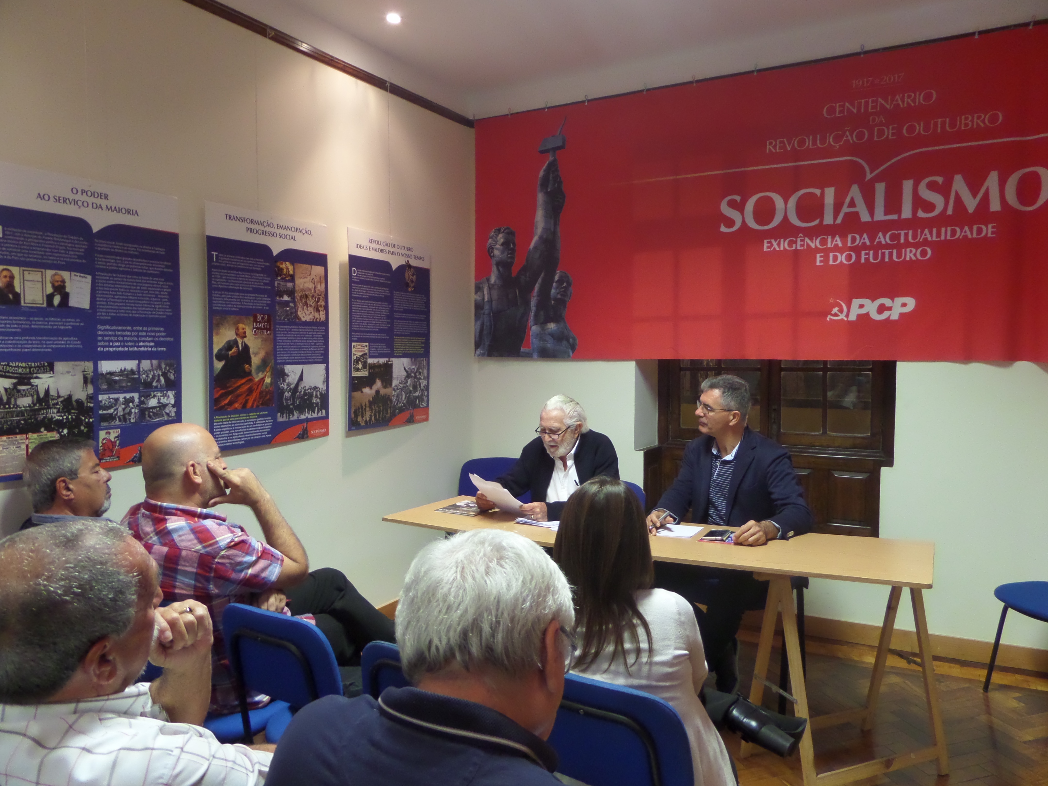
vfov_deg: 56.8
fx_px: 727
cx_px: 524
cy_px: 393
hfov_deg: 71.6
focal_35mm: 24
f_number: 3.2
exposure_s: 1/15
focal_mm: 4
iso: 400
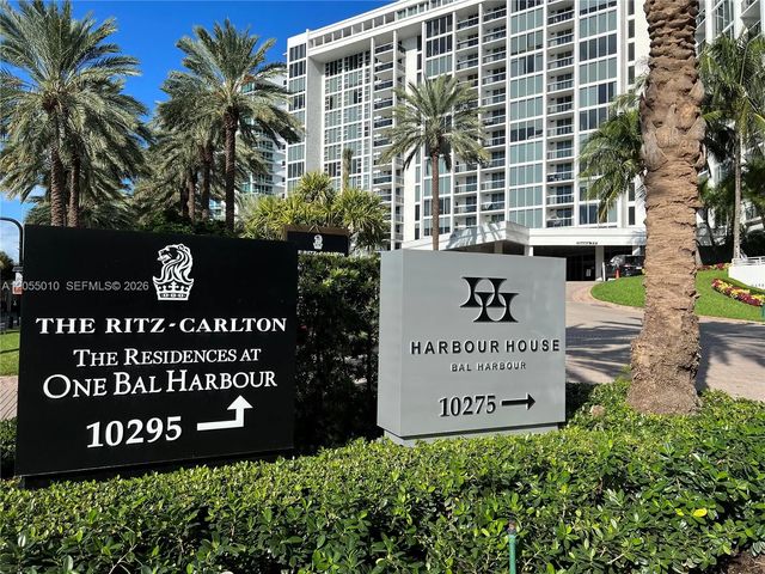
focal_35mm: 26
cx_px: 382
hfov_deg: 67.3
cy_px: 287
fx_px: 575
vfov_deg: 53.1
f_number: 1.5
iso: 50
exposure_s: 1/5882
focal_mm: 5.7
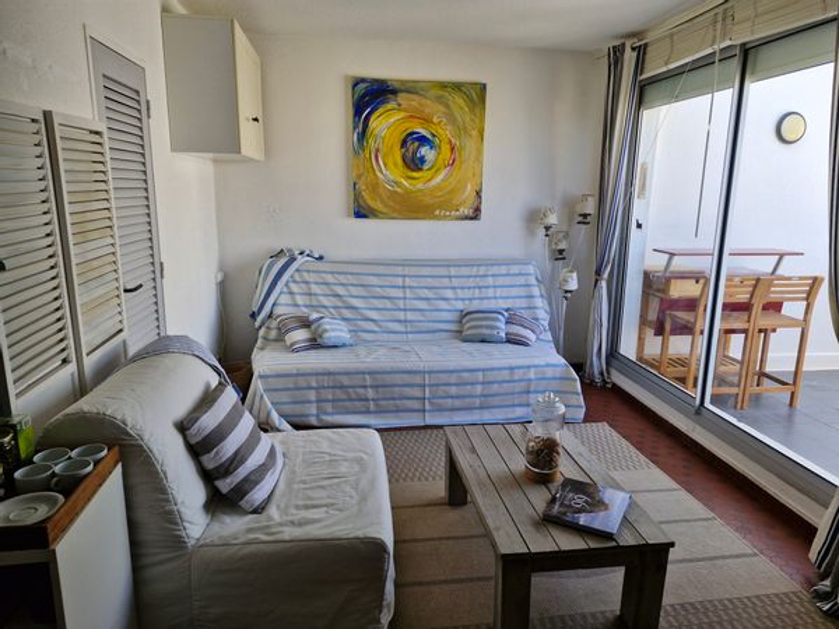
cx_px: 420
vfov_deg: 58.9
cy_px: 314
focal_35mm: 23
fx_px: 557
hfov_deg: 73.9
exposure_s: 1/231
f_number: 1.8
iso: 50
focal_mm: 5.54
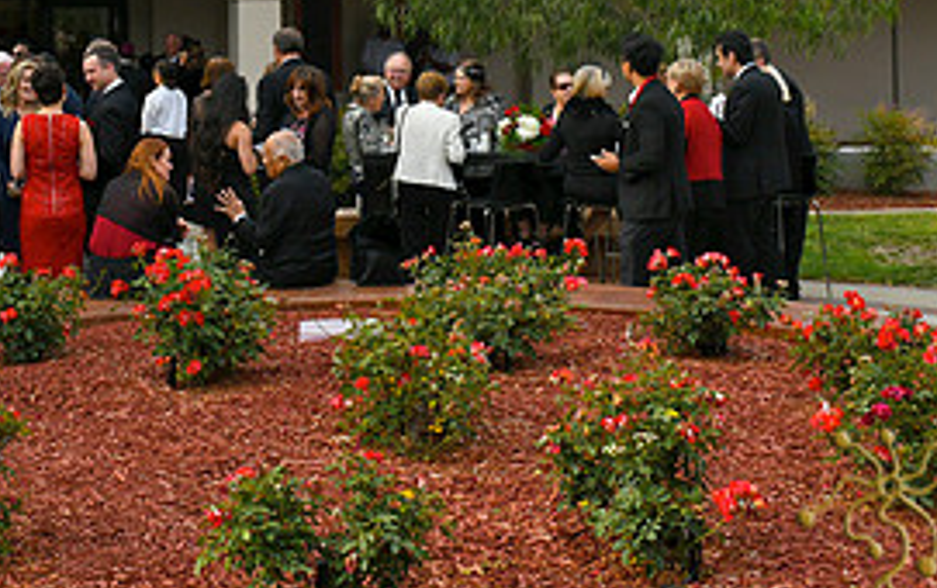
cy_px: -16
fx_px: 1559
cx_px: 290
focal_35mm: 61
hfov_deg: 33.1
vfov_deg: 20.6
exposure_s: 1/250
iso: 640
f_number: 9
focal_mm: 28
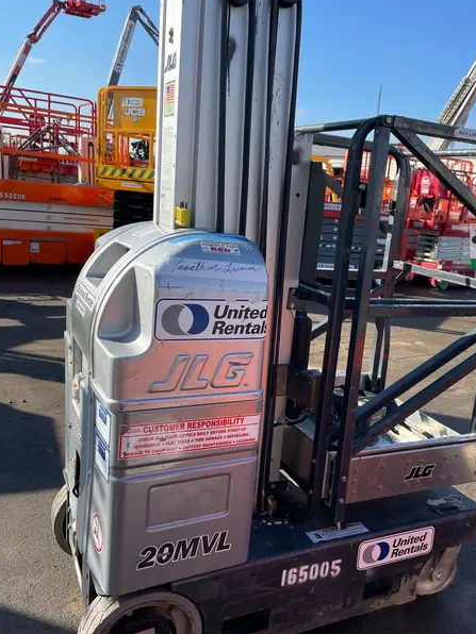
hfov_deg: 43.9
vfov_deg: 56.8
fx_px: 587
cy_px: 329
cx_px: 284
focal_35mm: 32
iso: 50
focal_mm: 4.2
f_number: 1.6
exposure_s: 1/2398
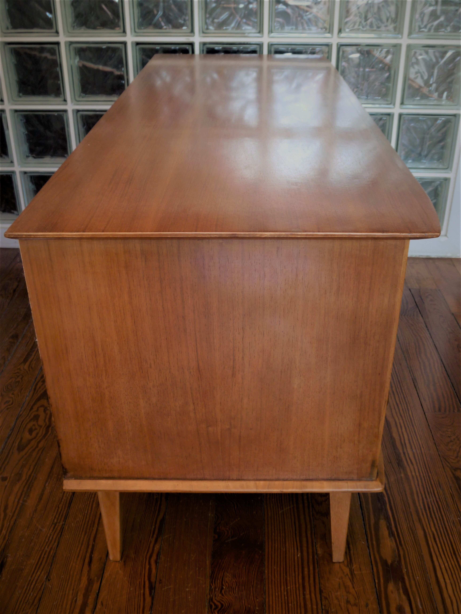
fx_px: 639
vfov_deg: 51.4
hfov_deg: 39.7
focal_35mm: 36
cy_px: 307
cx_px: 230
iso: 125
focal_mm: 6.5
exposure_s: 1/8
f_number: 3.6
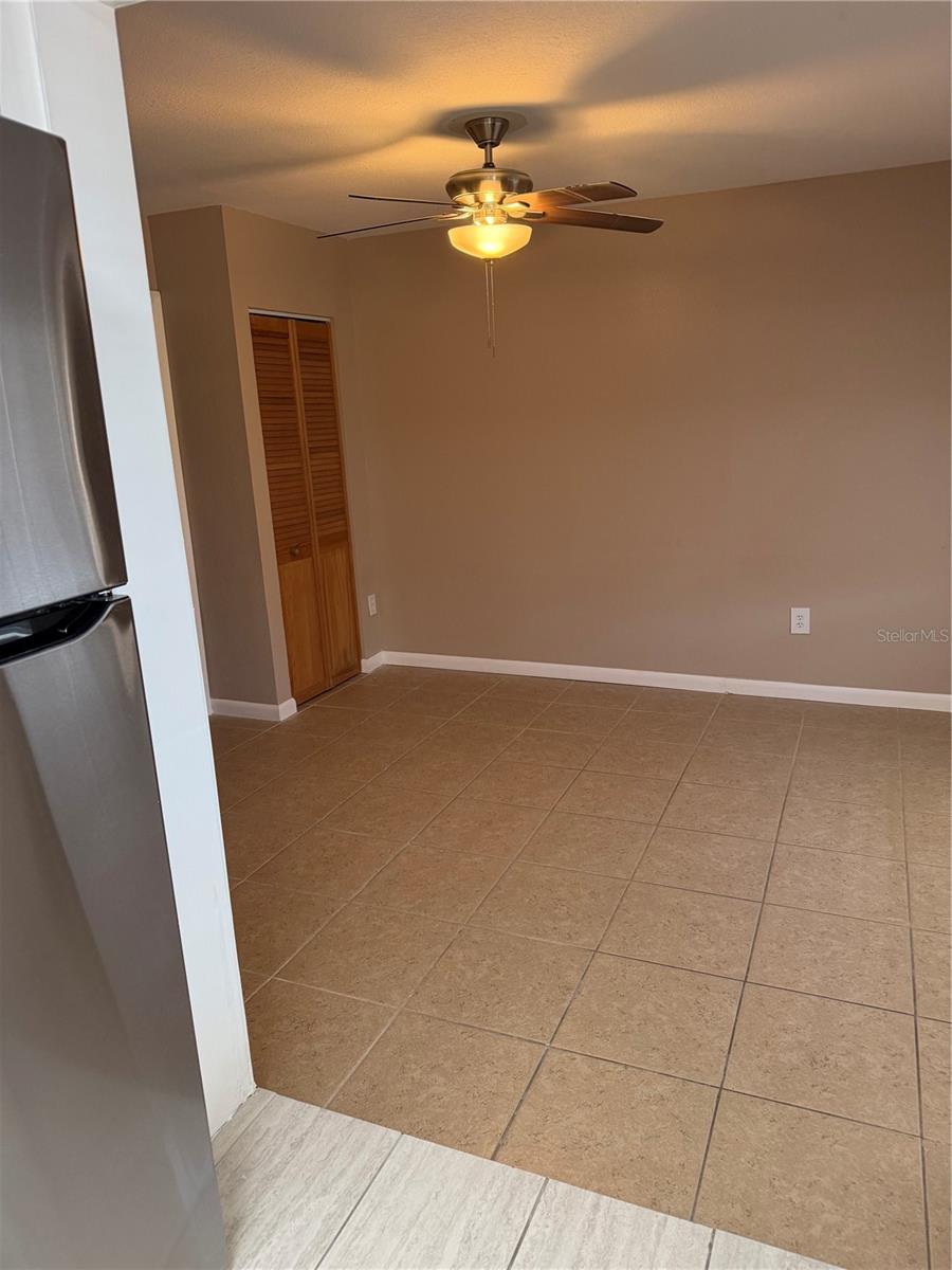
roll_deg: +1.7
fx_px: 880
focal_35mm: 24
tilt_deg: -14.7
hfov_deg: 56.8
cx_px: 476
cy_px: 635
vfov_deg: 71.6
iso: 250
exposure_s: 1/120
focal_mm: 6.76
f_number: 1.78
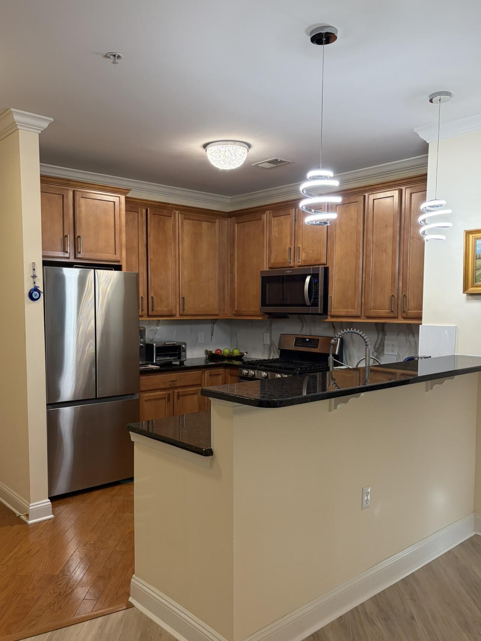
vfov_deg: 61.5
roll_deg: -0.3
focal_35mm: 29
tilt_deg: -4.9
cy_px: 350
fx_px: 537
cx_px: 224
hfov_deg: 48.2
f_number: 1.6
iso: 200
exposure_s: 1/120
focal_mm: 5.96
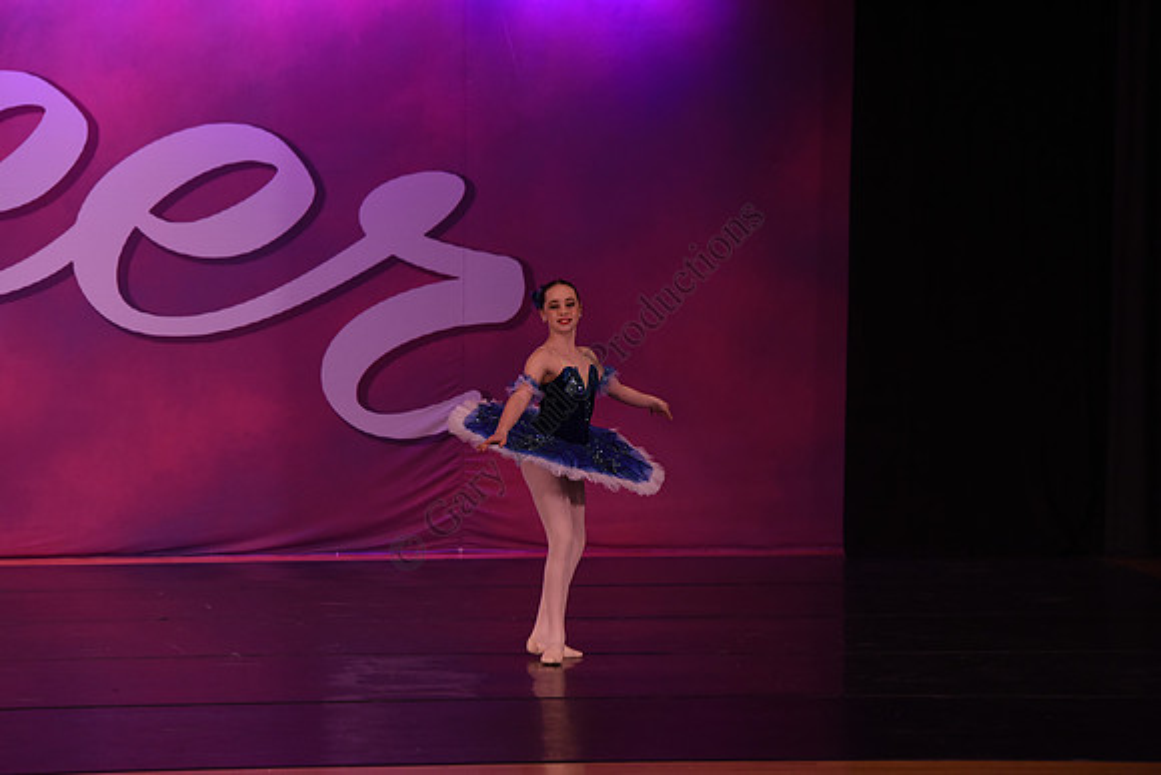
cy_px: 388
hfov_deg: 14.7
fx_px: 4516
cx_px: 580
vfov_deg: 9.8
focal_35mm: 140
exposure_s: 1/320
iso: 2000
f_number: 5
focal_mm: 140
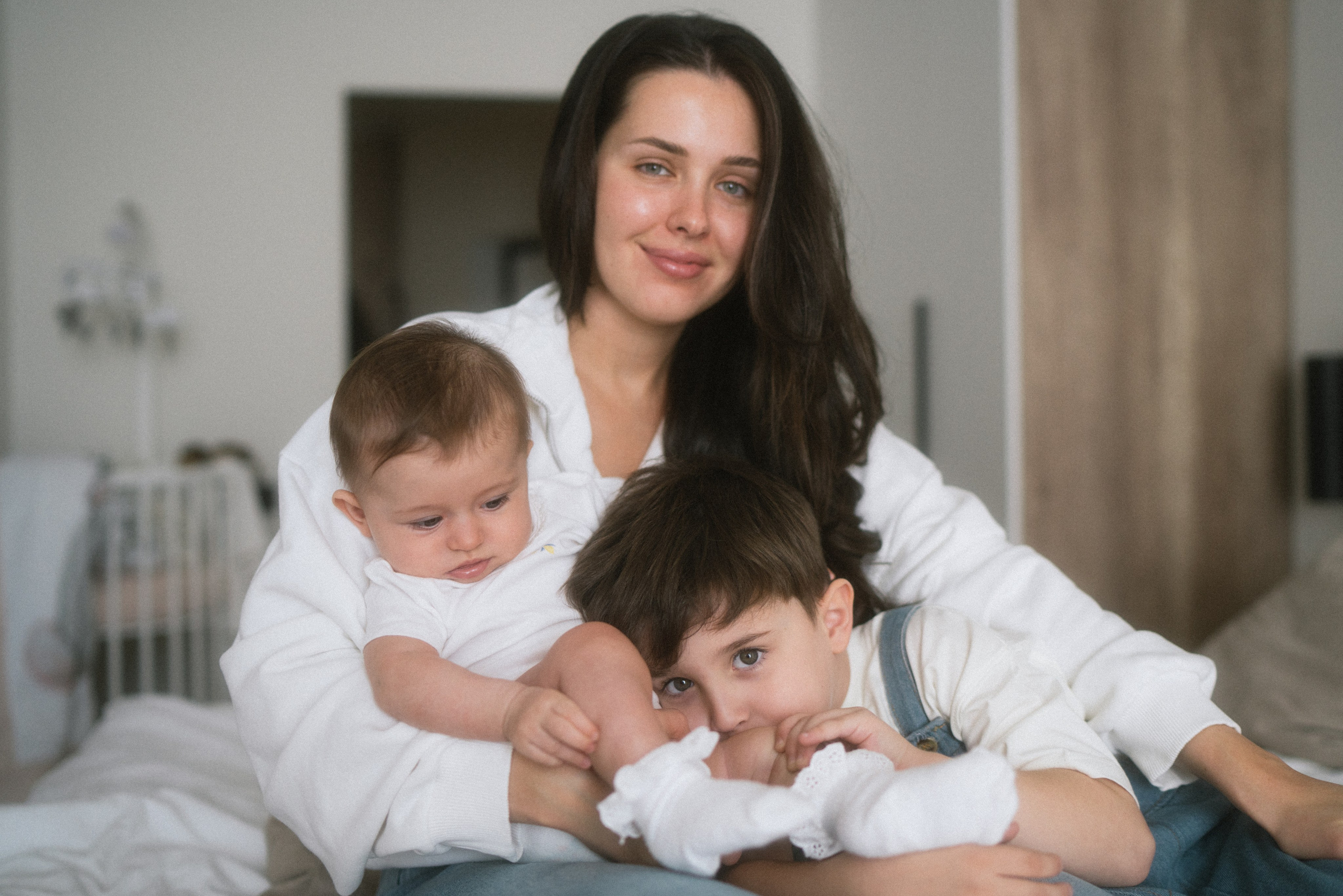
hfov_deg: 54.4
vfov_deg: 37.9
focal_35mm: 35
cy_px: 448
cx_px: 672
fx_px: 1306
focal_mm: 35
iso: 640
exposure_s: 1/320
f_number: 1.8
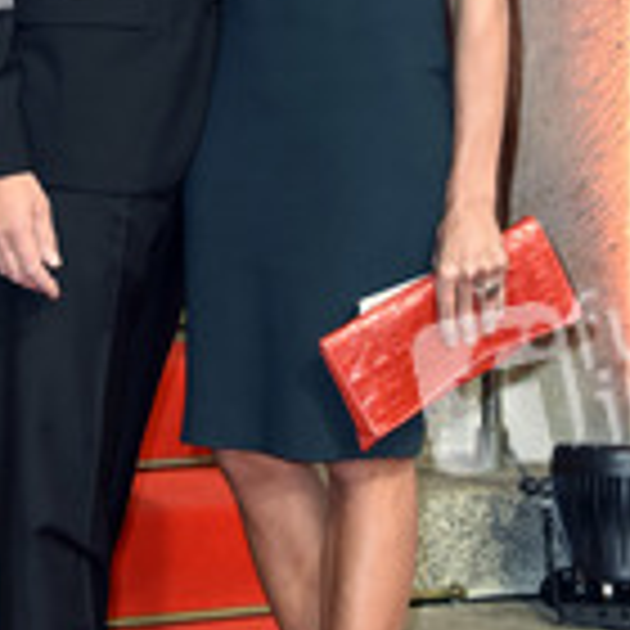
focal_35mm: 158
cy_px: 144
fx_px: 3253
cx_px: 234
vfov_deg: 11.0
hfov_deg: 11.1
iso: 800
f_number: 5.6
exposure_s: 1/200
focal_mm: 65
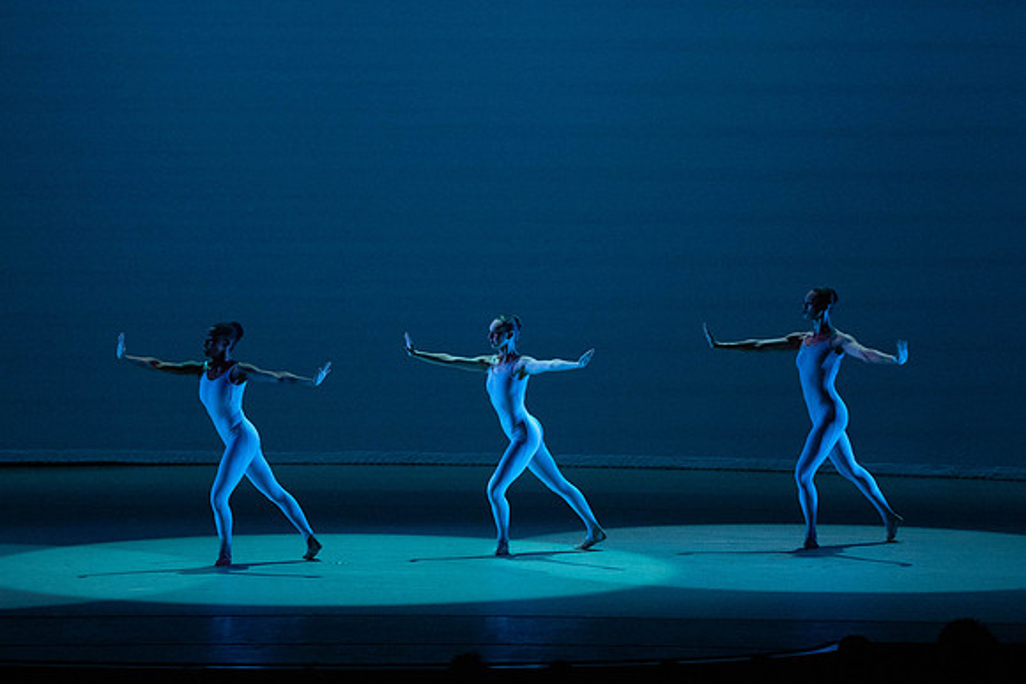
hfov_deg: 11.2
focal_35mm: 183
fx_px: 5216
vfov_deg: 7.5
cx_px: 513
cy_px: 342
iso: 16000
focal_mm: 183
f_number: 5.6
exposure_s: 1/400
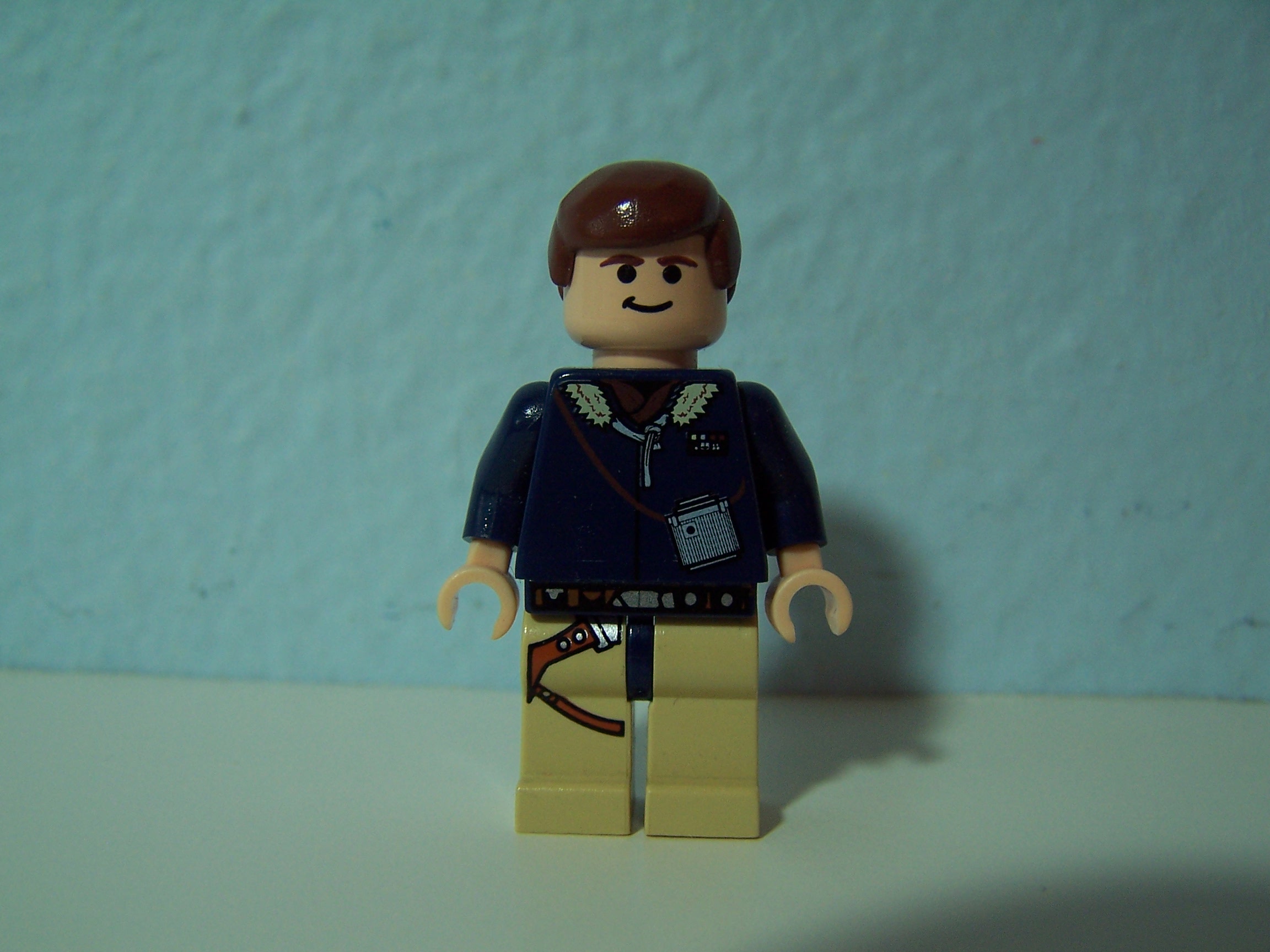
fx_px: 1394
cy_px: 476
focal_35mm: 38
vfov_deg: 37.7
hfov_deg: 49.0
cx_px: 635
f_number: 2.8
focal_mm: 6.3
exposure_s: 1/30
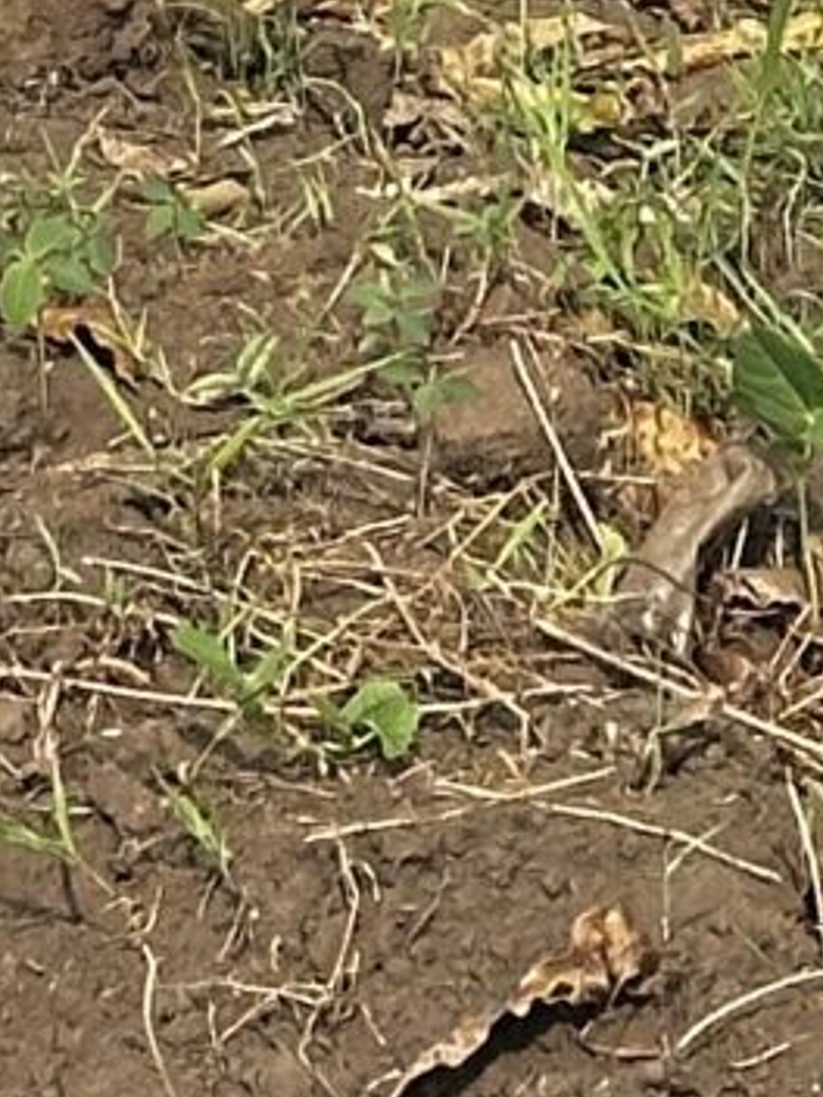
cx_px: -253
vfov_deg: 5.4
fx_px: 11063
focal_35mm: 349
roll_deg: +0.4
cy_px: -1808
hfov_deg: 4.2
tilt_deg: -0.4
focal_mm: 6.86
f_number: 1.78
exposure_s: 1/1242
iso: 64
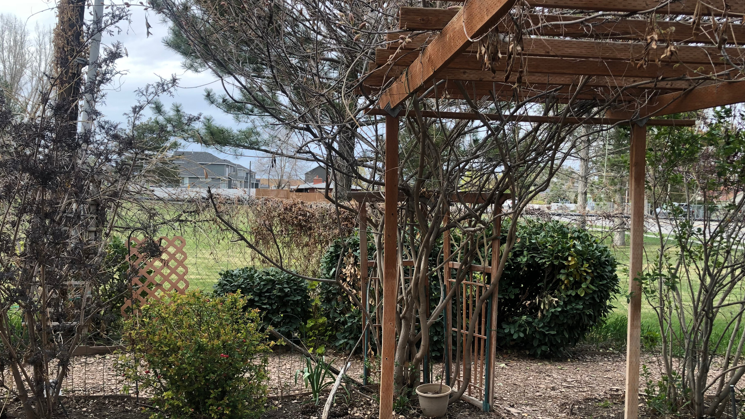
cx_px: 392
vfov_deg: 34.7
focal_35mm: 34
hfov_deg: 58.0
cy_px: 222
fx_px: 672
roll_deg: -1.3
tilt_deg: -0.7
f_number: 1.8
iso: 25
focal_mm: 3.99
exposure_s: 1/120
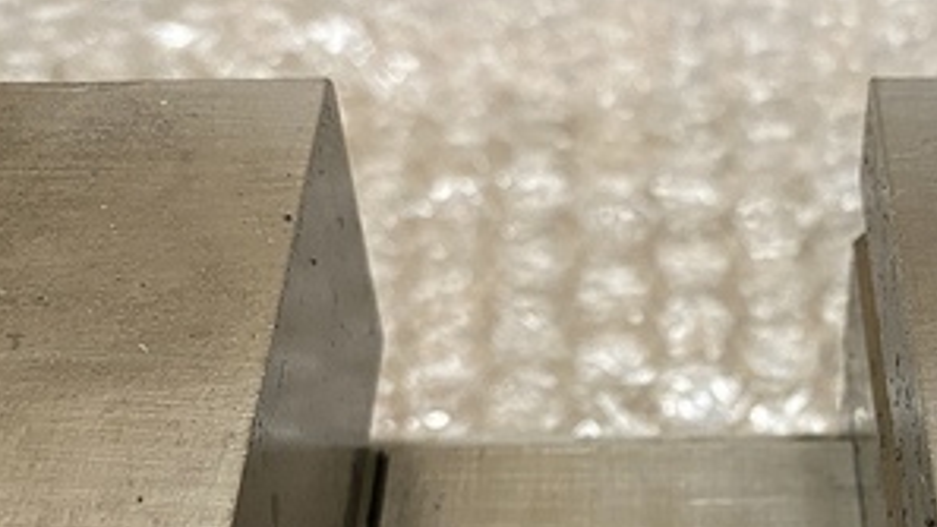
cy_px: 571
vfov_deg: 19.0
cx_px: 748
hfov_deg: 33.4
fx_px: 1515
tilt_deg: -51.1
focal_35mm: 61
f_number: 1.8
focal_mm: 4.25
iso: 200
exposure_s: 1/60
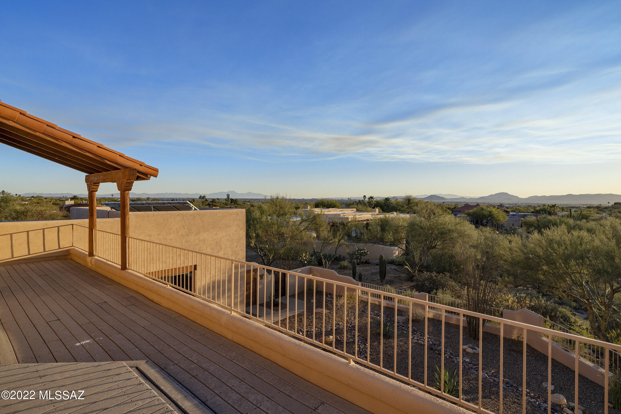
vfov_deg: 73.7
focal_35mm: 16
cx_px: 310
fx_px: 276
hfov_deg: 96.7
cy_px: 207
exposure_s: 1/160
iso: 100
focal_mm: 16
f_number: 9
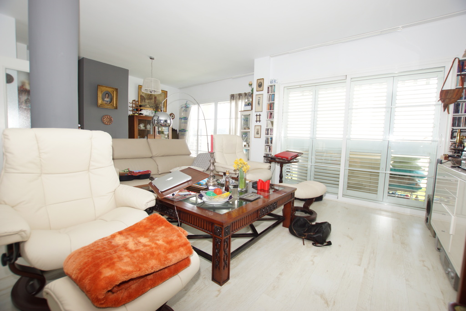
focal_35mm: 15
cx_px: 233
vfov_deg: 77.3
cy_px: 156
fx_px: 194
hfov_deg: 100.4
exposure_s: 1/60
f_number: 4
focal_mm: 10
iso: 100
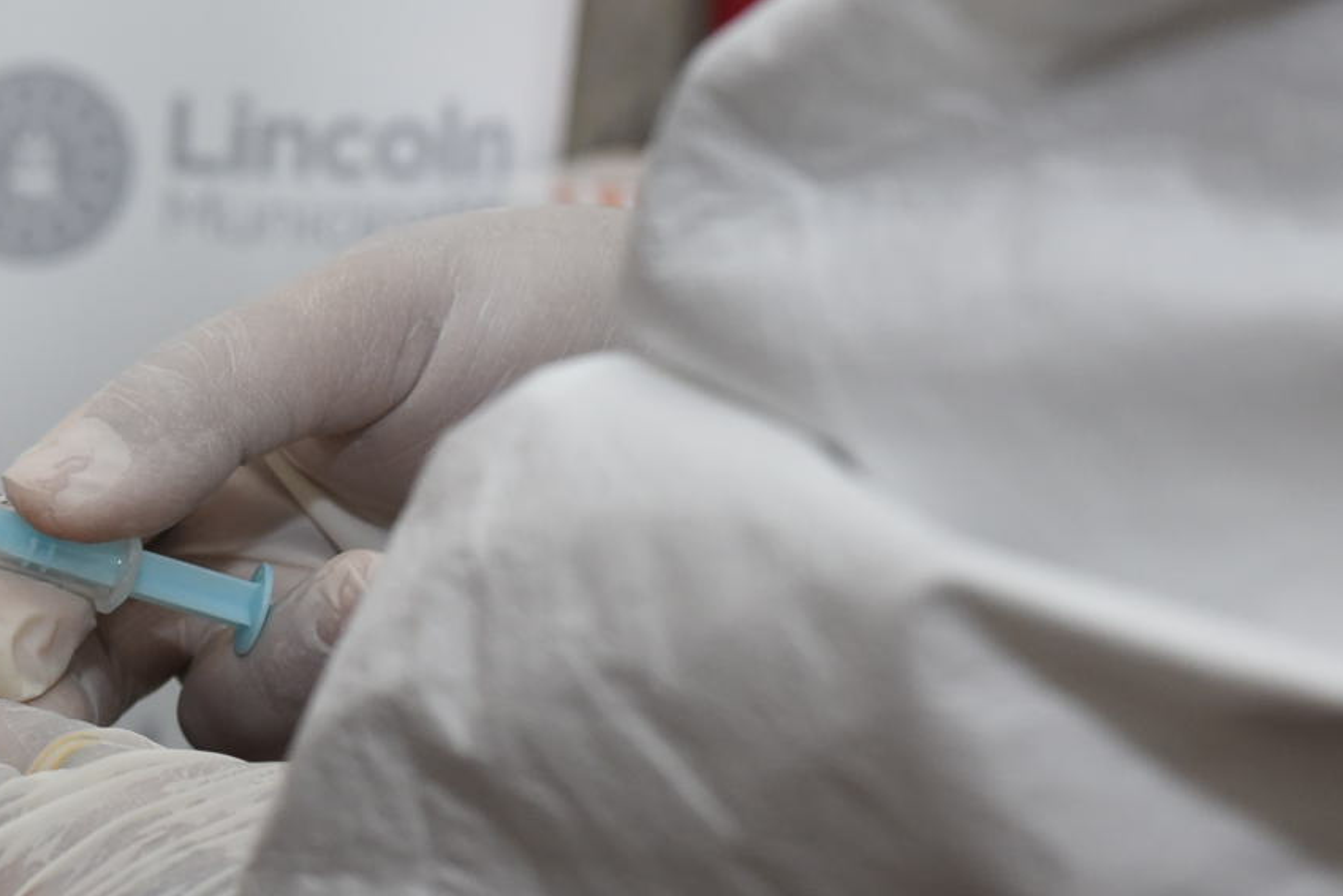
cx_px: -93
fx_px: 4628
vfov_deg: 11.1
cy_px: 371
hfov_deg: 16.1
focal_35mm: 124
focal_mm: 35
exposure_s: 1/125
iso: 800
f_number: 5.6
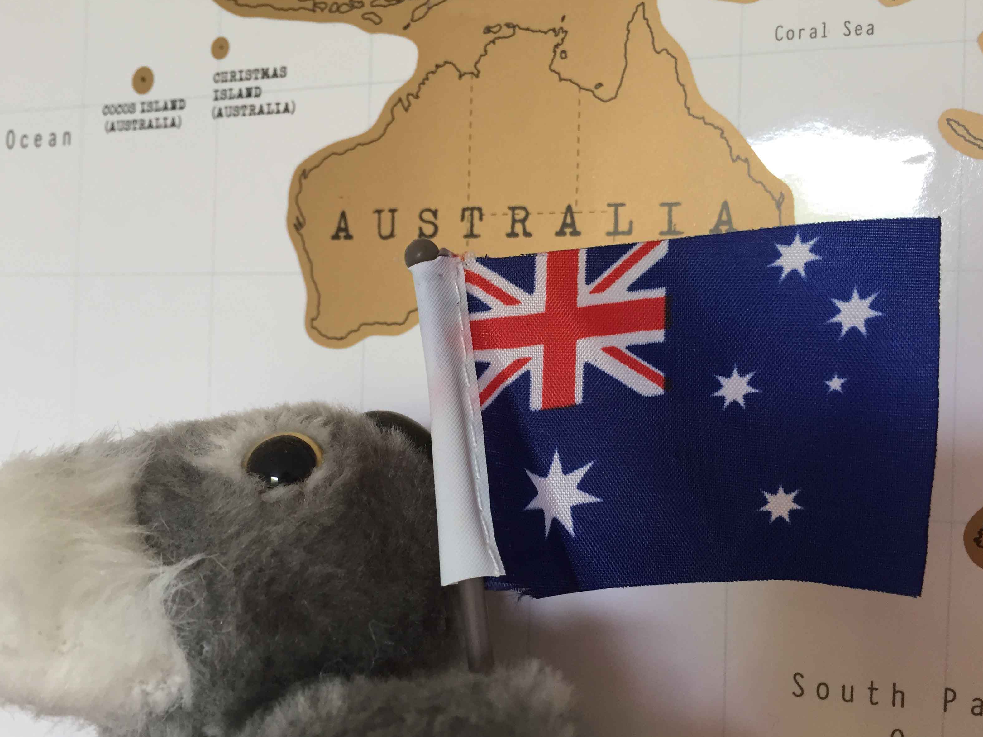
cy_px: 364
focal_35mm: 30
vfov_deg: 46.8
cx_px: 504
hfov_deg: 60.0
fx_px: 852
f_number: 2.2
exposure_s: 1/33
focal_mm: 4.15
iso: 64
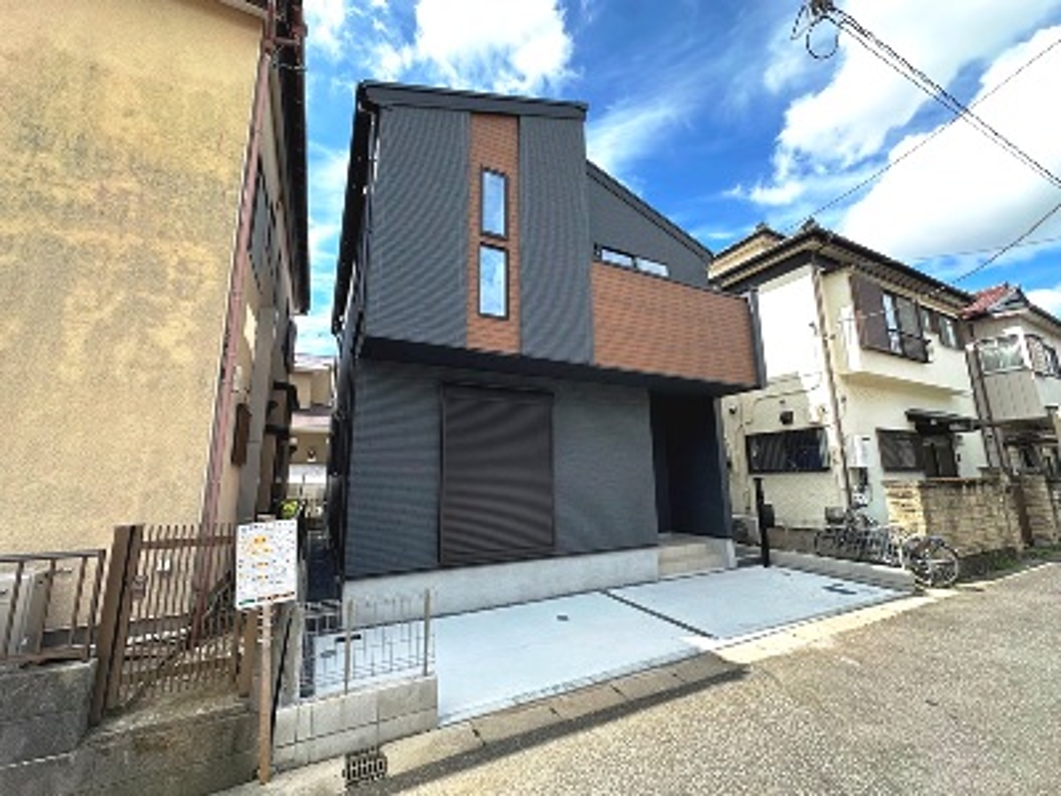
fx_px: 429
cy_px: 398
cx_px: 530
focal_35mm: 14
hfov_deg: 102.1
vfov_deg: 85.7
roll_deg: +1.0
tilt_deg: +10.8
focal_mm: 2.22
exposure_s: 1/369
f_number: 2.2
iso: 40
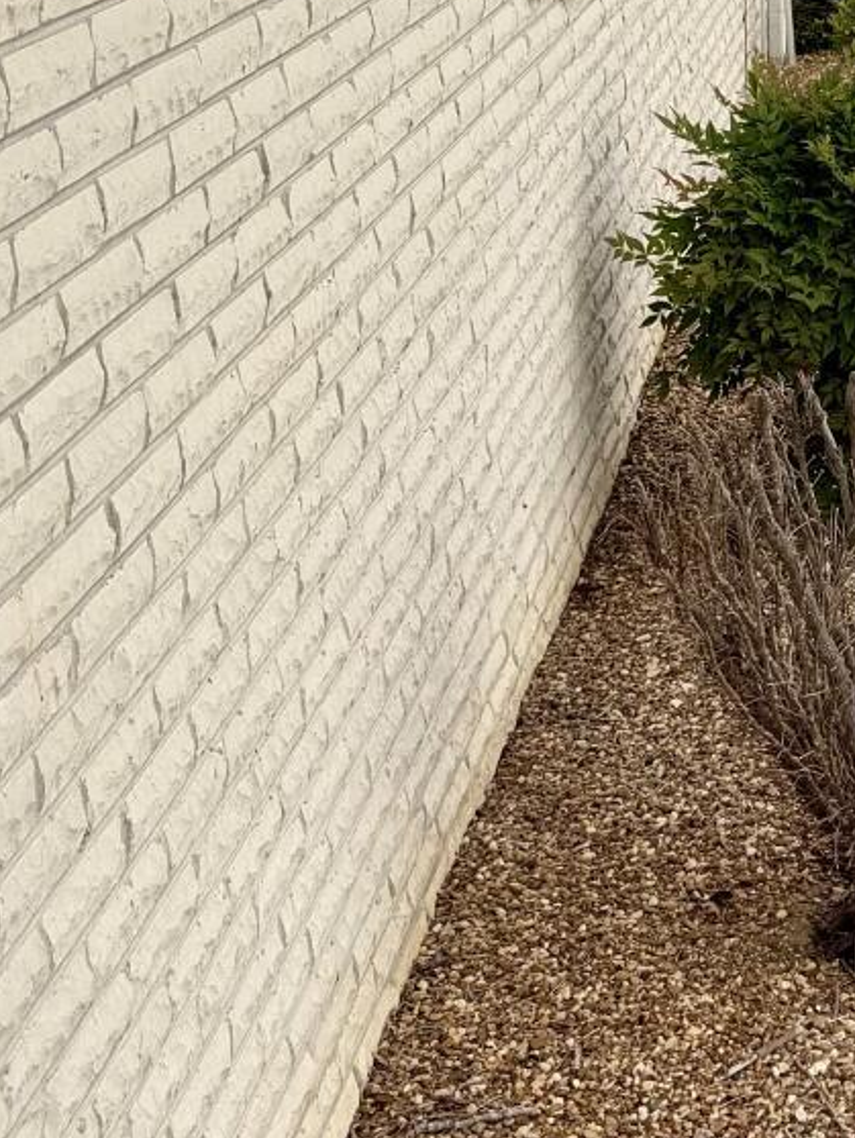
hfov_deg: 16.0
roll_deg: +0.9
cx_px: 1196
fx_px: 2830
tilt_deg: -6.0
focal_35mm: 86
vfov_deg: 21.7
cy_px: -80
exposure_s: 1/967
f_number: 1.78
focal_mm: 6.76
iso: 80
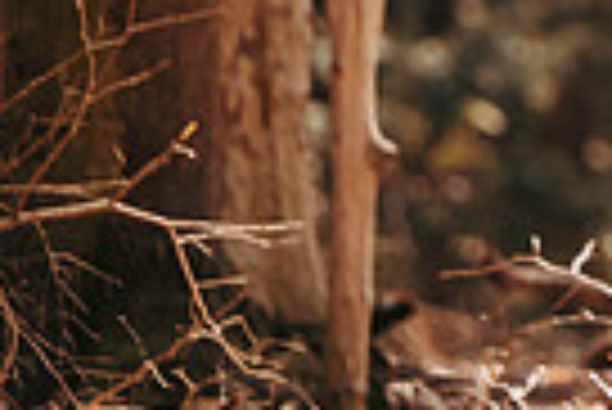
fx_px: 10908
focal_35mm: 641
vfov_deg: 2.1
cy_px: -142
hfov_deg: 3.2
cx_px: 1053
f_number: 2.8
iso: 250
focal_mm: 150
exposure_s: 1/400
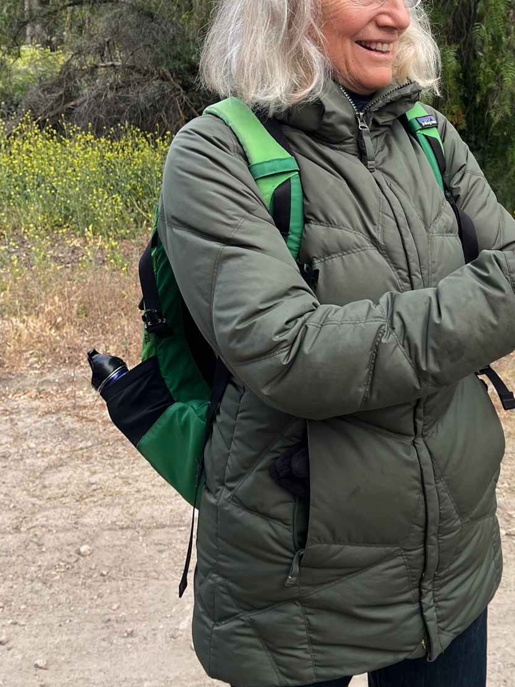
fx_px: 933
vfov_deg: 39.4
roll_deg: -3.4
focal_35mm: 47
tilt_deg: -6.3
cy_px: 172
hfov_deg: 30.0
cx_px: 428
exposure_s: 1/223
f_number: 1.6
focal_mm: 5.1
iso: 40
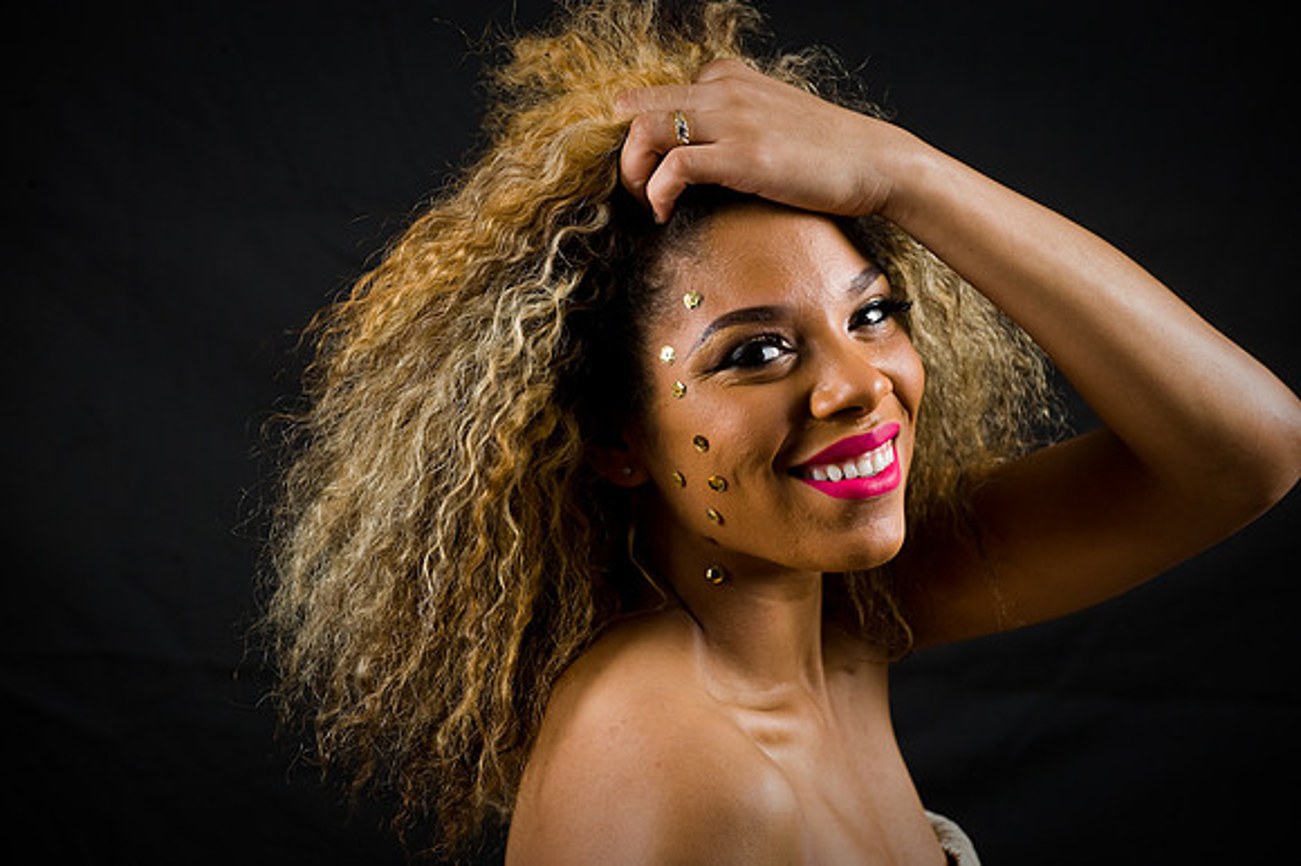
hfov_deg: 13.7
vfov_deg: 9.1
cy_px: 433
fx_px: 5418
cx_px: 650
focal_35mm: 150
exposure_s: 1/125
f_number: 5.6
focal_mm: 150
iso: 200
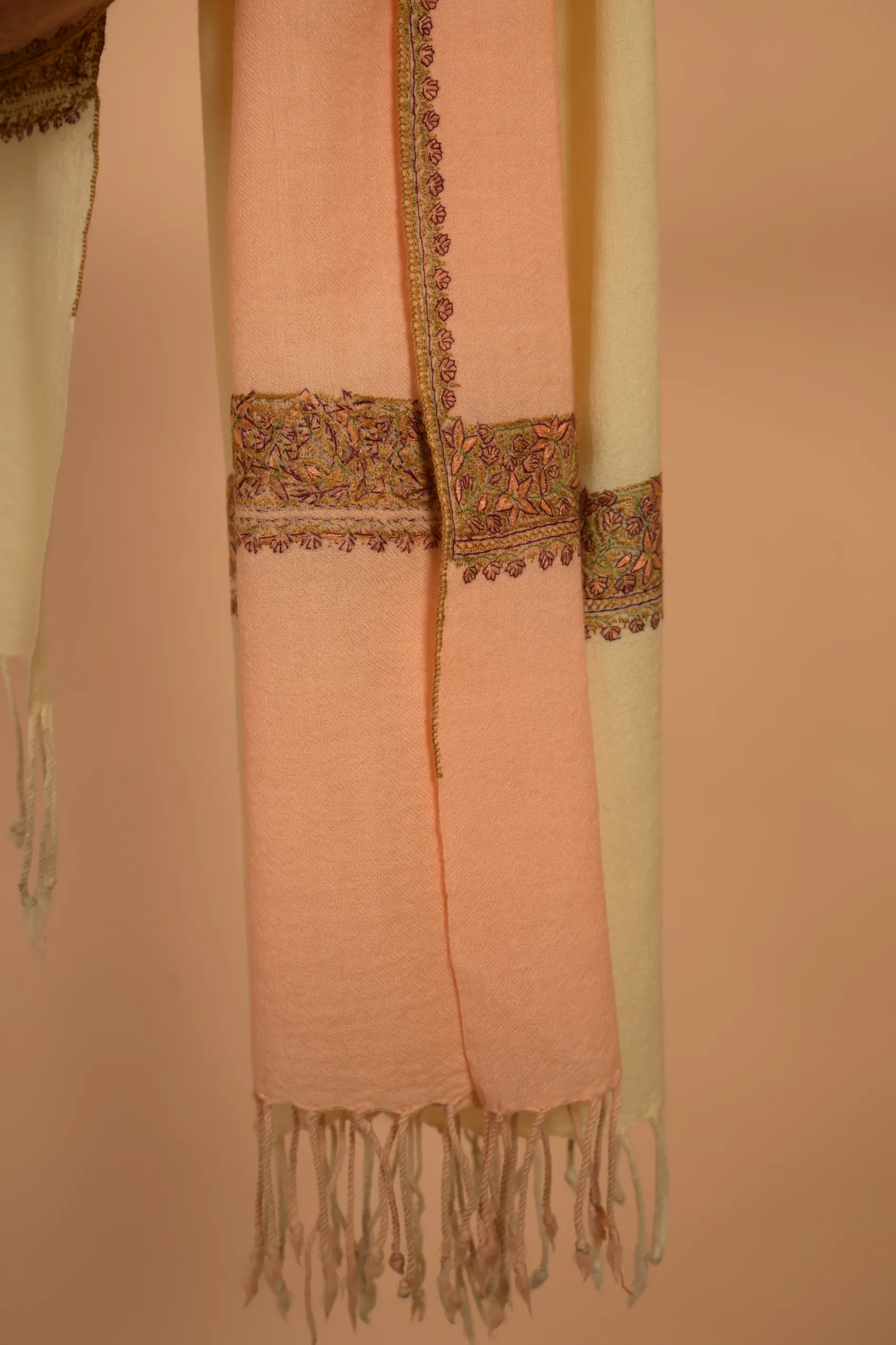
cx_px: 448
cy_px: 672
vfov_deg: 41.1
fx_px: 1792
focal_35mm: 48
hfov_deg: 28.1
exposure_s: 1/200
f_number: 6.3
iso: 125
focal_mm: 48
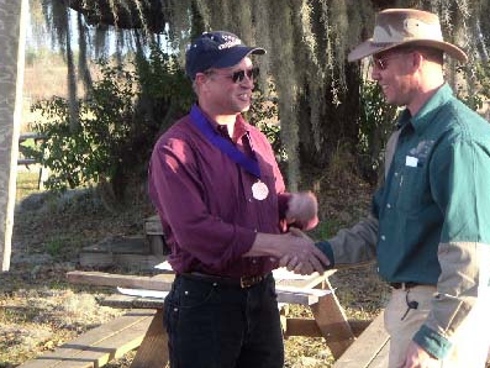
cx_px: 273
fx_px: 1303
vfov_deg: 16.1
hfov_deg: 21.3
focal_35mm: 92
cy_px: 157
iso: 50
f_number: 3.2
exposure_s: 1/75
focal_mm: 11.3
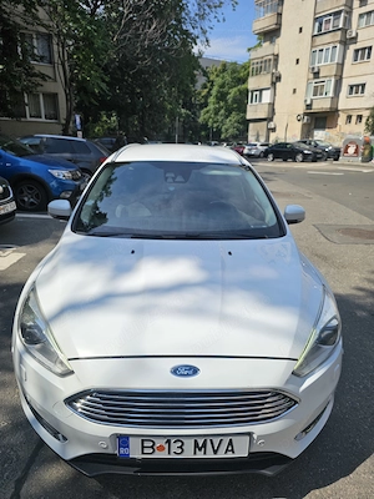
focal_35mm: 23
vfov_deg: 73.9
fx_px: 331
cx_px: 187
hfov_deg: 58.9
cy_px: 250
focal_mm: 6.3
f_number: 1.7
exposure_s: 1/2000
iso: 20
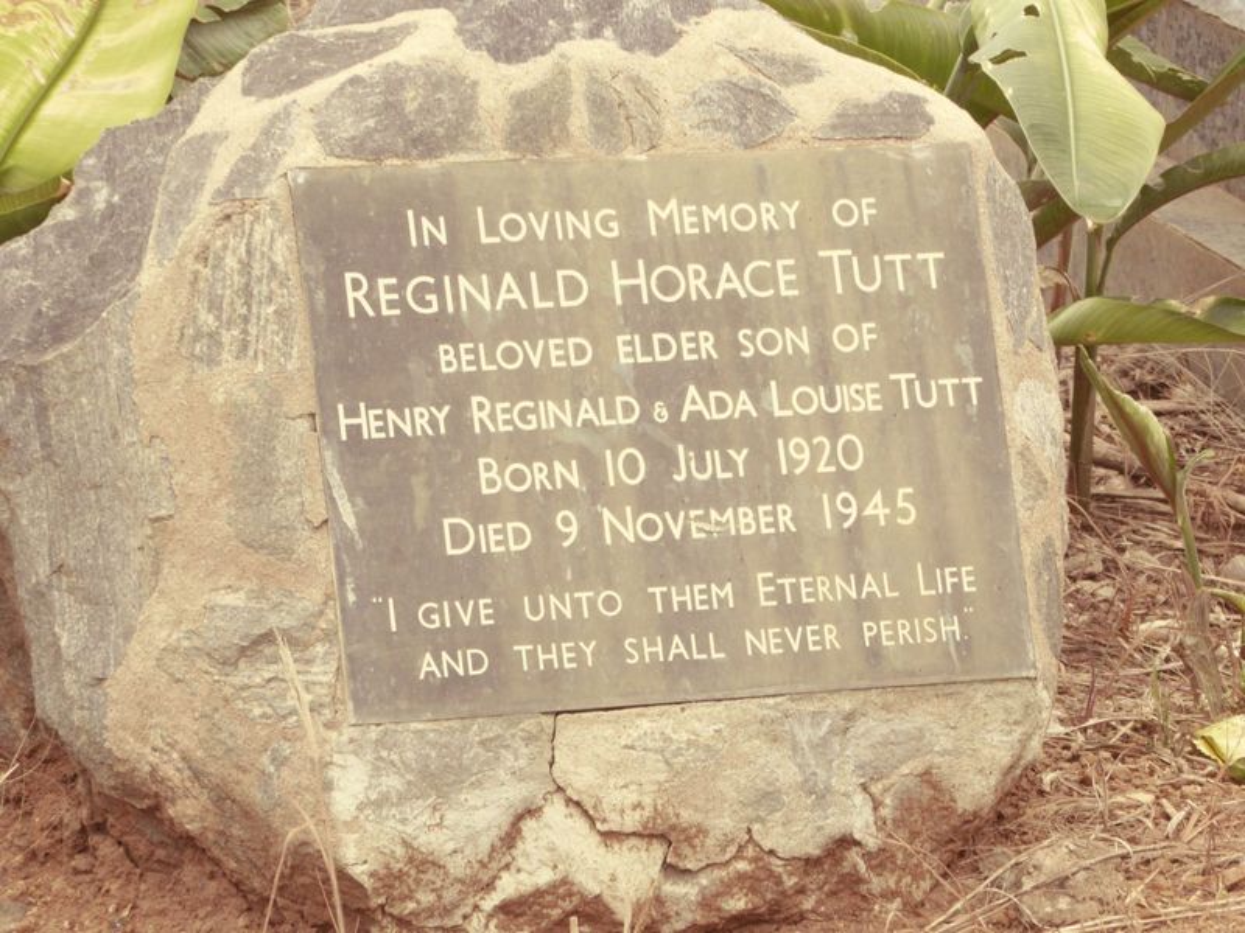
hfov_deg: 7.9
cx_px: 622
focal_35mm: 250
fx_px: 8992
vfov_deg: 5.9
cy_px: 466
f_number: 5.6
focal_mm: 44.8
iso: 80
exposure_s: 1/100
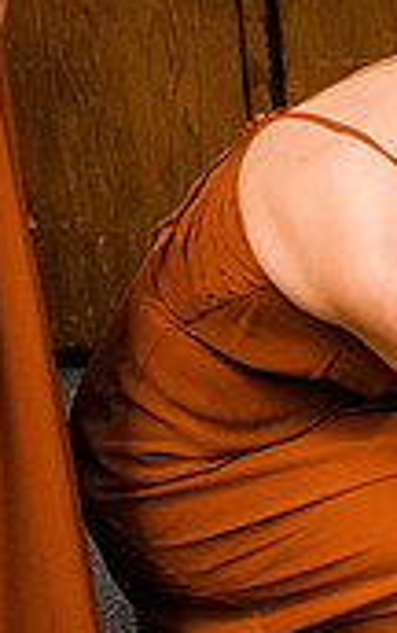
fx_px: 2605
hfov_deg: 7.9
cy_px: 464
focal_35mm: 151
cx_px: 1022
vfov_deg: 13.8
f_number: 4
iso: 1600
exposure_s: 1/250
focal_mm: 44
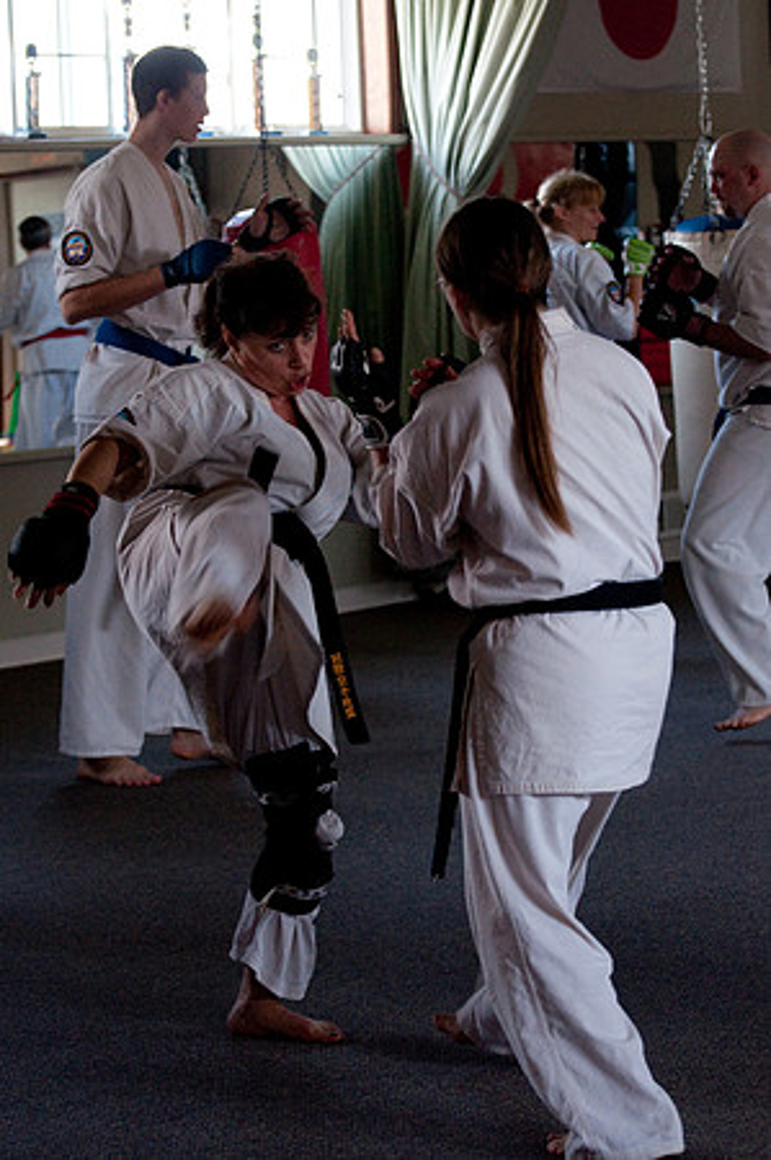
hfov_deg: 12.2
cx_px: 386
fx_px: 3622
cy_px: 580
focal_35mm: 112
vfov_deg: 18.2
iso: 800
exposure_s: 1/200
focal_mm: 75
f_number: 4.5
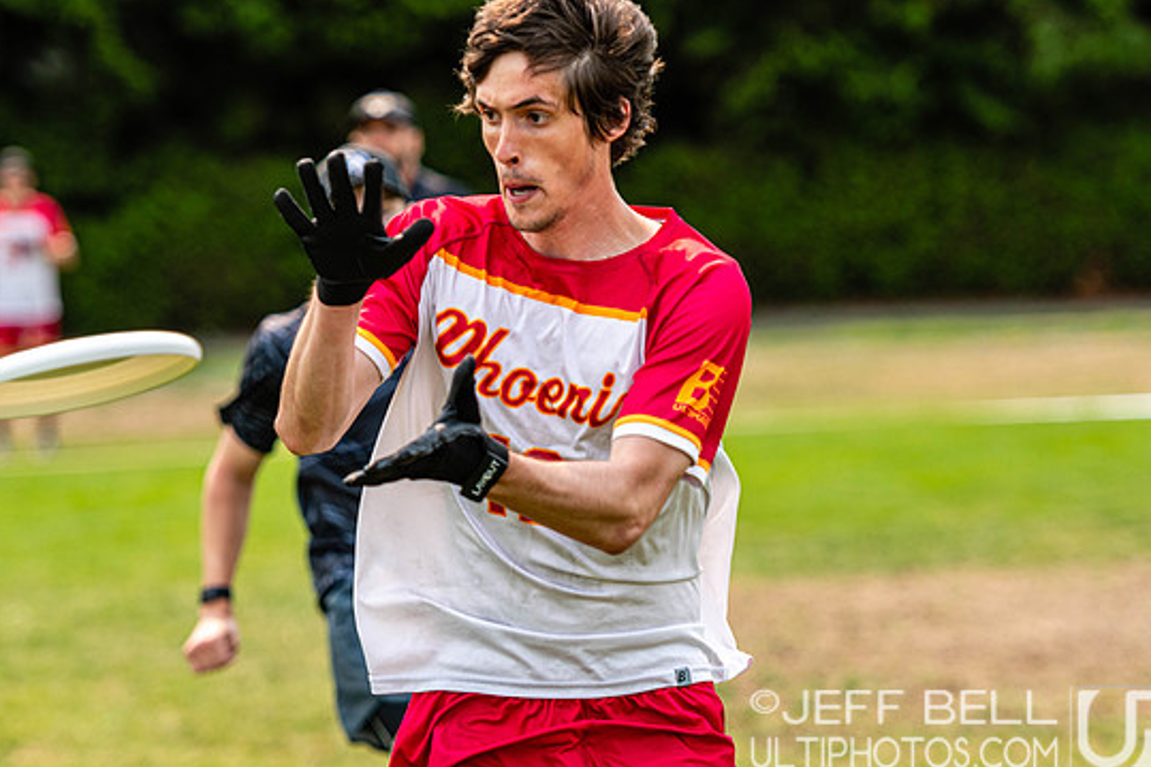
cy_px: 381
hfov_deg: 9.4
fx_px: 6967
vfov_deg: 6.3
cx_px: 609
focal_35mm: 218
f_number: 3.2
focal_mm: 135
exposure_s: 1/1250
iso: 160
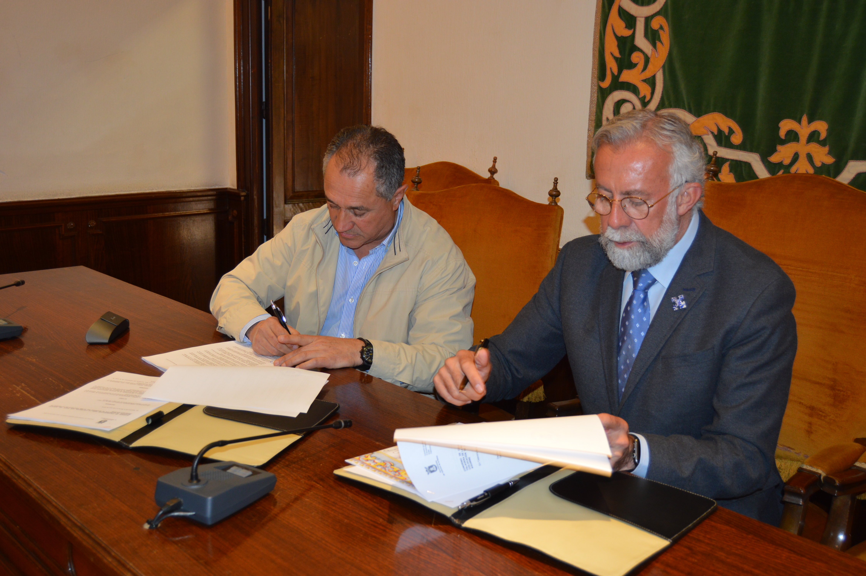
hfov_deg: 53.2
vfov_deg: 36.8
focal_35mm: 36
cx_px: 433
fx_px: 865
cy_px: 288
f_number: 3.8
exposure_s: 1/60
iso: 450
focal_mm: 24
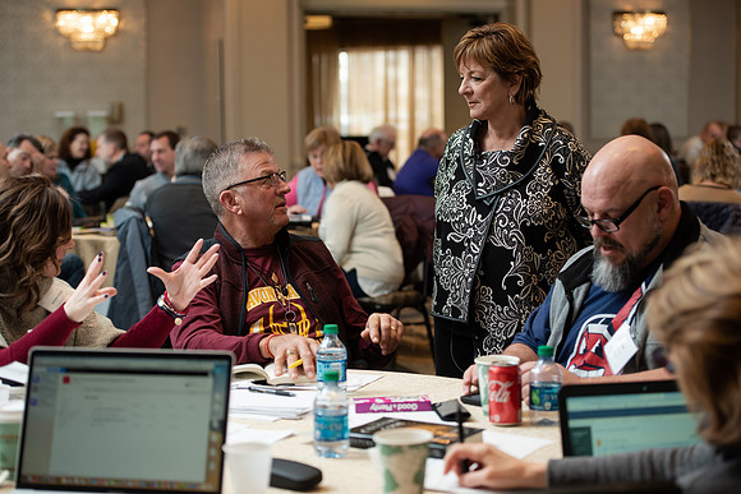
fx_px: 1441
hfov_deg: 28.8
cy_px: 247
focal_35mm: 70
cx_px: 370
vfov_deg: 19.5
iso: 800
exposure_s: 1/160
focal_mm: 70
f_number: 3.5
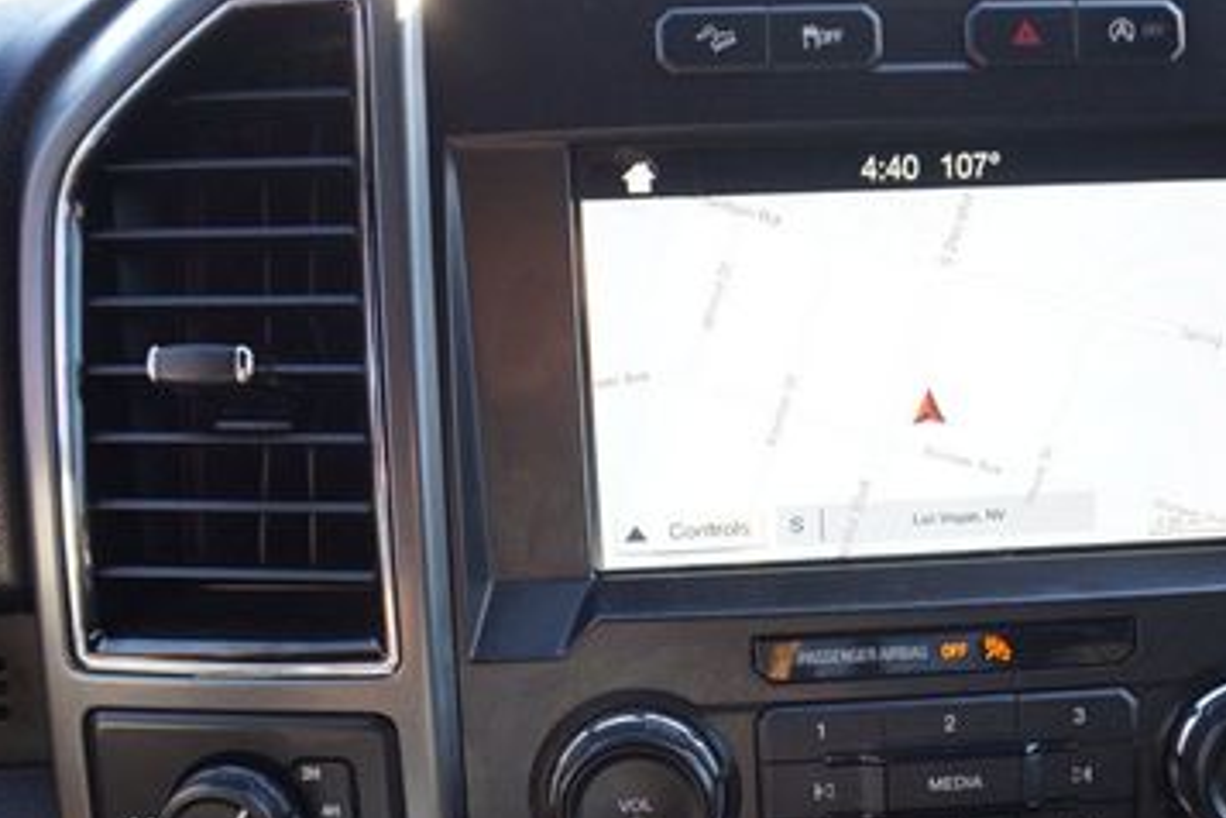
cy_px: 608
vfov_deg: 30.7
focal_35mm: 43
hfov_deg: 44.8
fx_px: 1464
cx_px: 804
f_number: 4
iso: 400
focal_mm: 16
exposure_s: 1/60
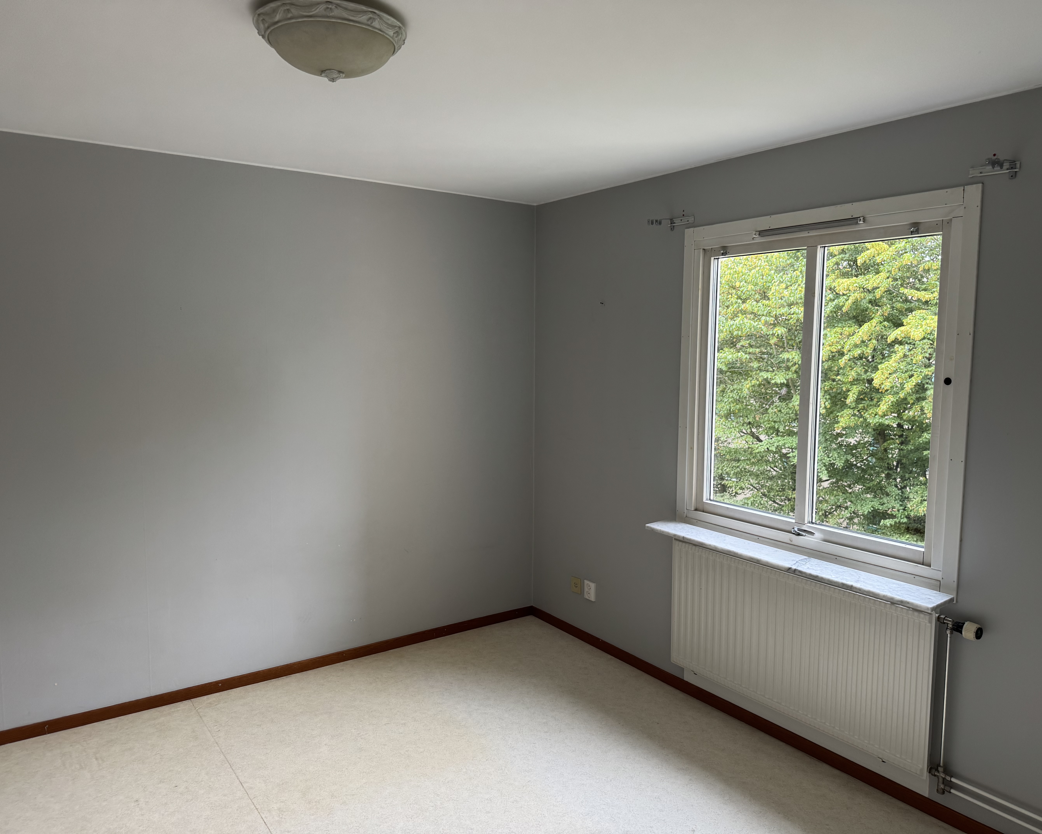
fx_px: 771
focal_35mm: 25
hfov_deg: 68.1
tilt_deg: -5.9
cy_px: 417
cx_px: 531
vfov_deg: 56.8
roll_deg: -0.4
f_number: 1.78
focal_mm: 6.76
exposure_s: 1/121
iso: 125
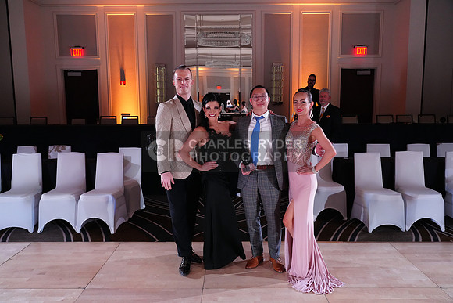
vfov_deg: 46.4
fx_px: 352
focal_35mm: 28
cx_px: 226
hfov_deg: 65.5
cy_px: 152
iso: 5000
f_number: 4
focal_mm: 28
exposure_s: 1/200
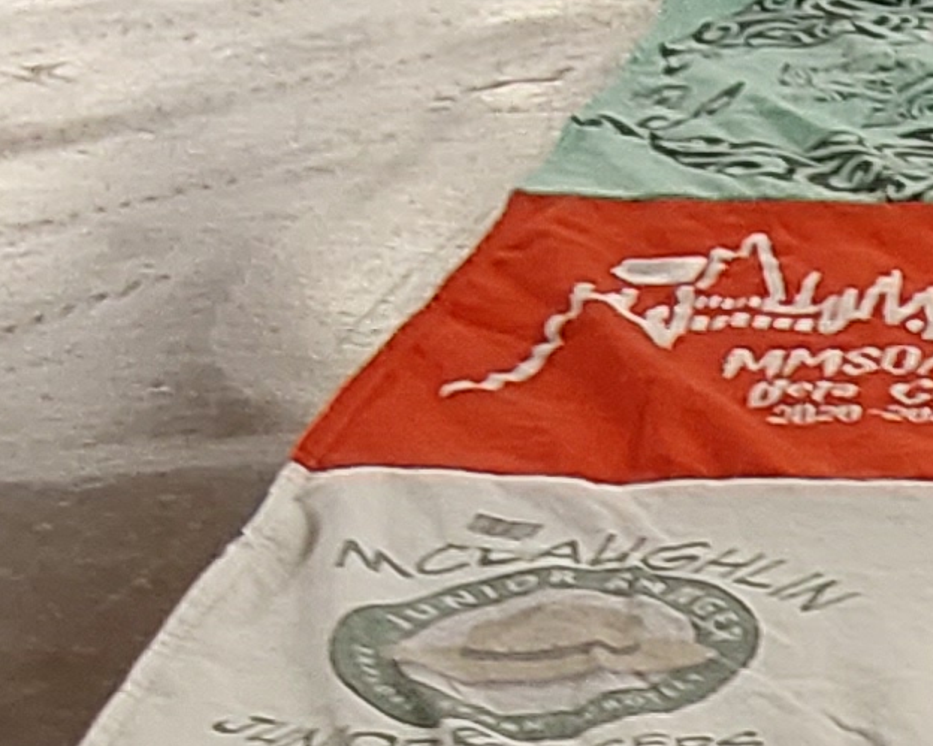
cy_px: 1804
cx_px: 1854
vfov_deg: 9.6
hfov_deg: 12.0
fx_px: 3948
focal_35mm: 143
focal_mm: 2.91
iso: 100
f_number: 1.9
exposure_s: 1/60
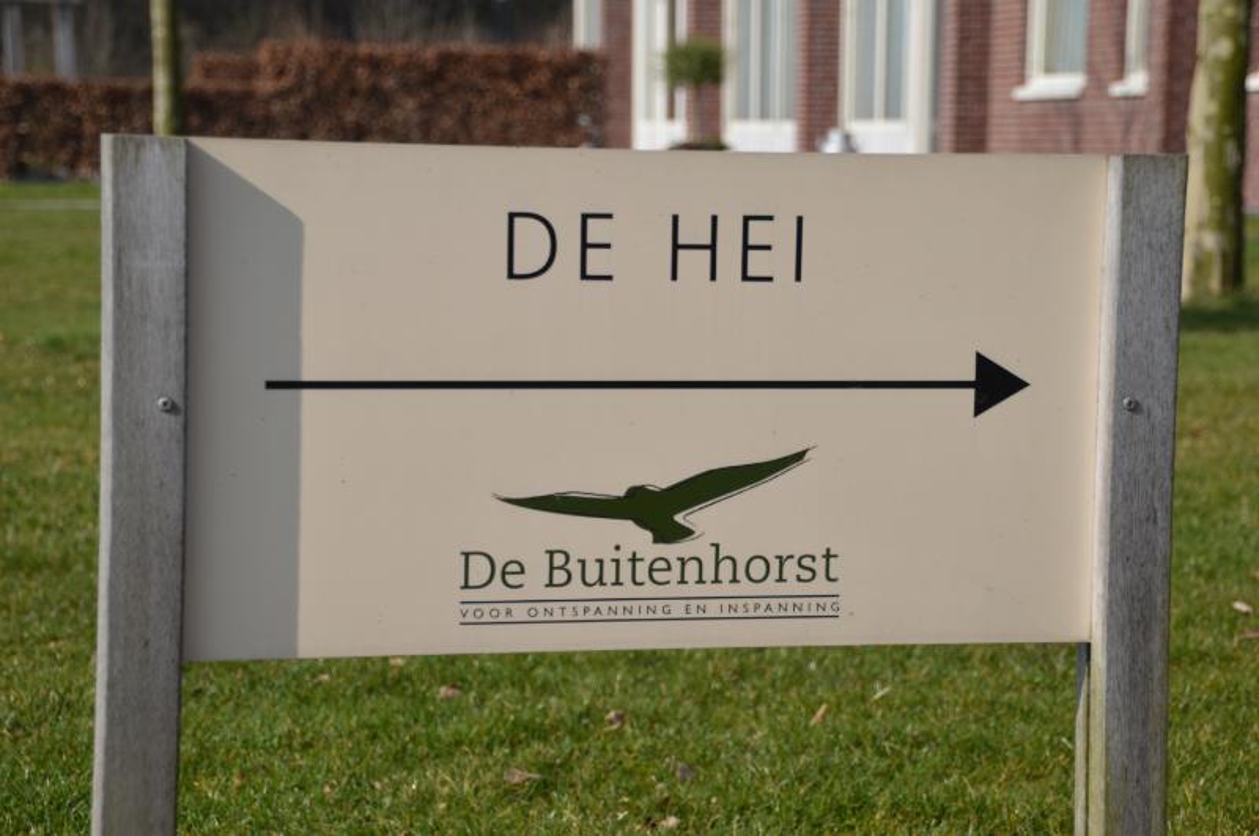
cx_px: 630
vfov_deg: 15.1
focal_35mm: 90
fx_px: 3143
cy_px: 418
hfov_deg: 22.7
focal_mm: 60
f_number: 6.3
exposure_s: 1/640
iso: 100
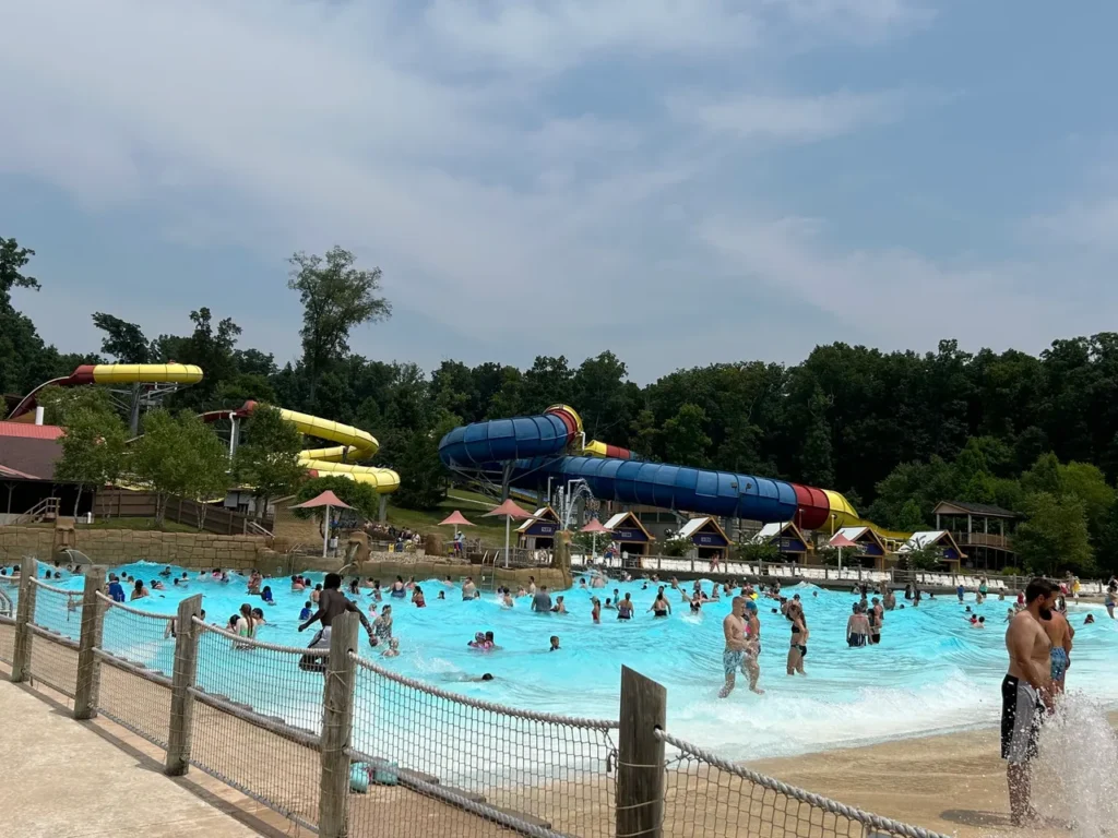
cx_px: 559
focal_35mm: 26
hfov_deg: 67.3
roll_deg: -0.2
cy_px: 419
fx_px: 840
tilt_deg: +6.6
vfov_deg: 53.1
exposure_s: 1/10309
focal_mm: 5.7
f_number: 1.5
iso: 50
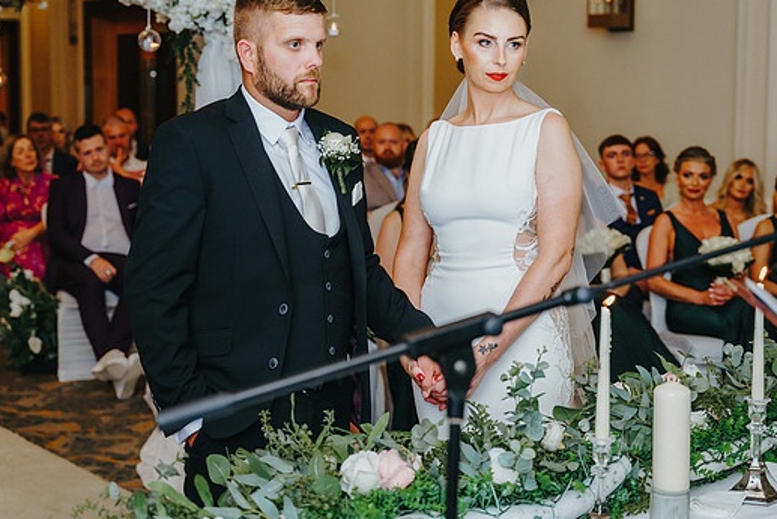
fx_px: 1295
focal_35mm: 60
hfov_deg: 33.4
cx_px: 420
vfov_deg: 22.6
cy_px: 218
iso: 1600
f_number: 3.2
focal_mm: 49
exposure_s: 1/250
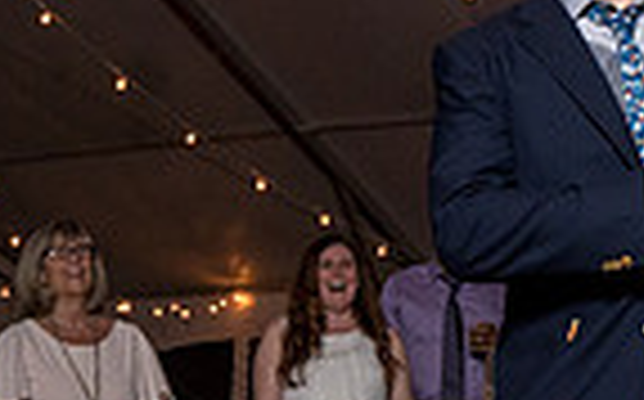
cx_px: 729
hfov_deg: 22.4
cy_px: 453
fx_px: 1525
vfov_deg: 14.6
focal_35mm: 87
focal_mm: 19
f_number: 5.6
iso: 2000
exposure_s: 1/200
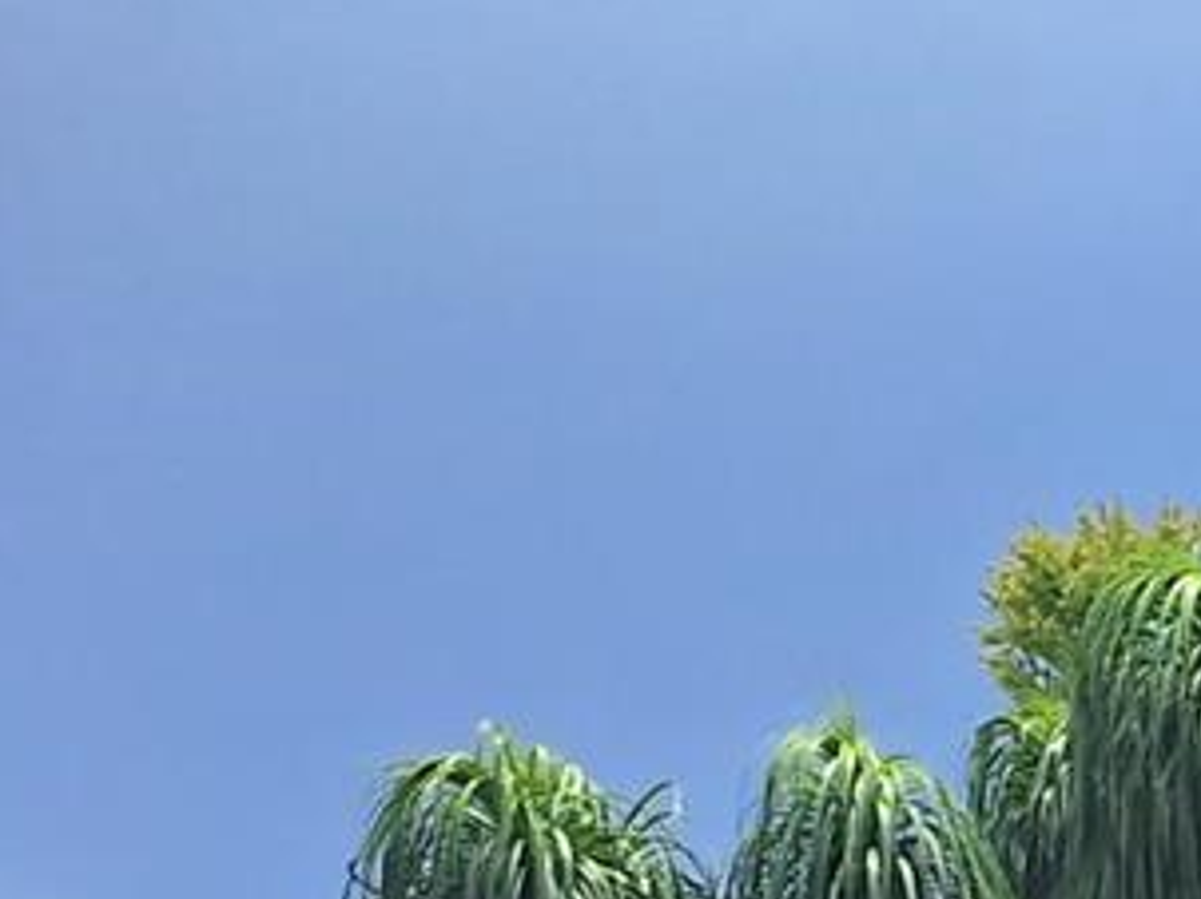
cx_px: 3142
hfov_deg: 12.0
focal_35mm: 122
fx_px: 4229
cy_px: 2303
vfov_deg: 10.2
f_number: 1.8
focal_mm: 5.54
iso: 40
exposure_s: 1/3968
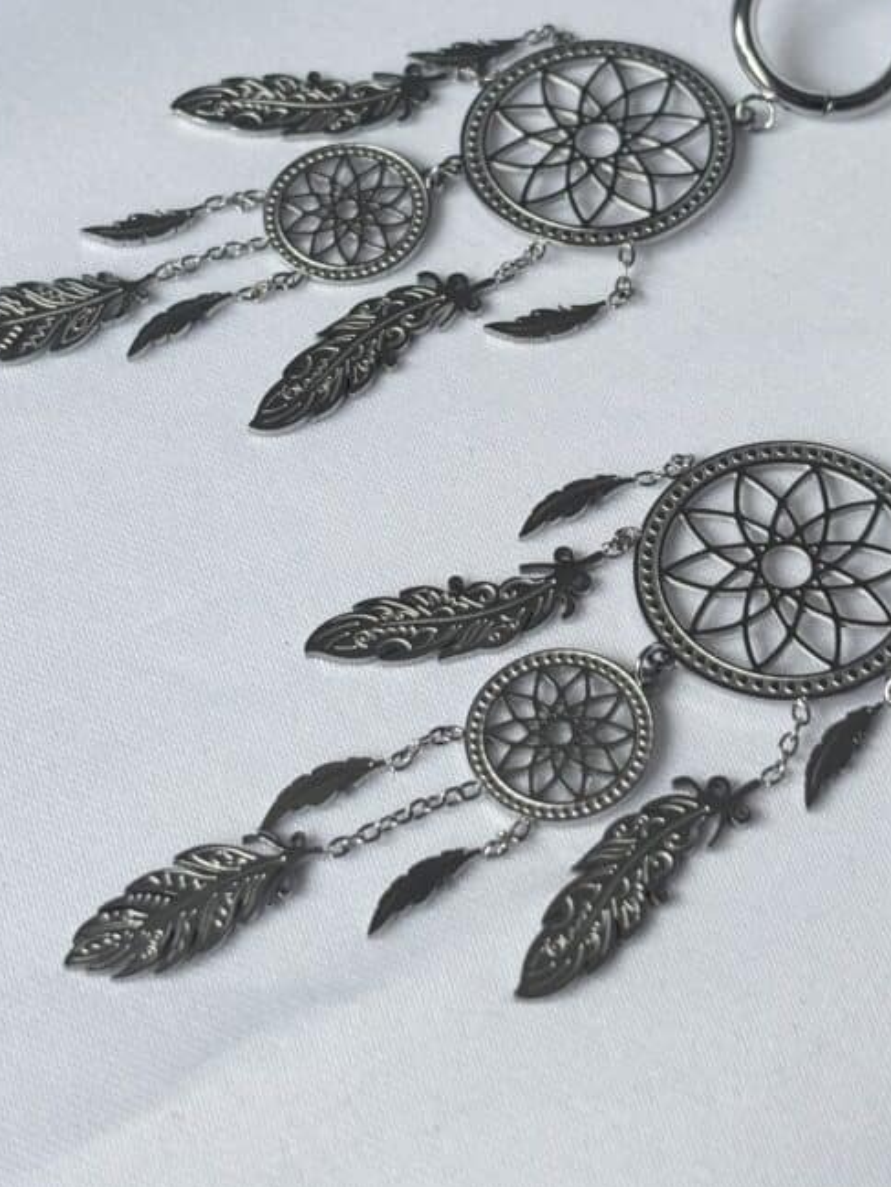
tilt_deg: -56.7
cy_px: 335
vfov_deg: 23.6
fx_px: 2813
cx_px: 529
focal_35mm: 82
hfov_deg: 18.0
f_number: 1.6
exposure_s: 1/512
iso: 32
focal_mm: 5.96
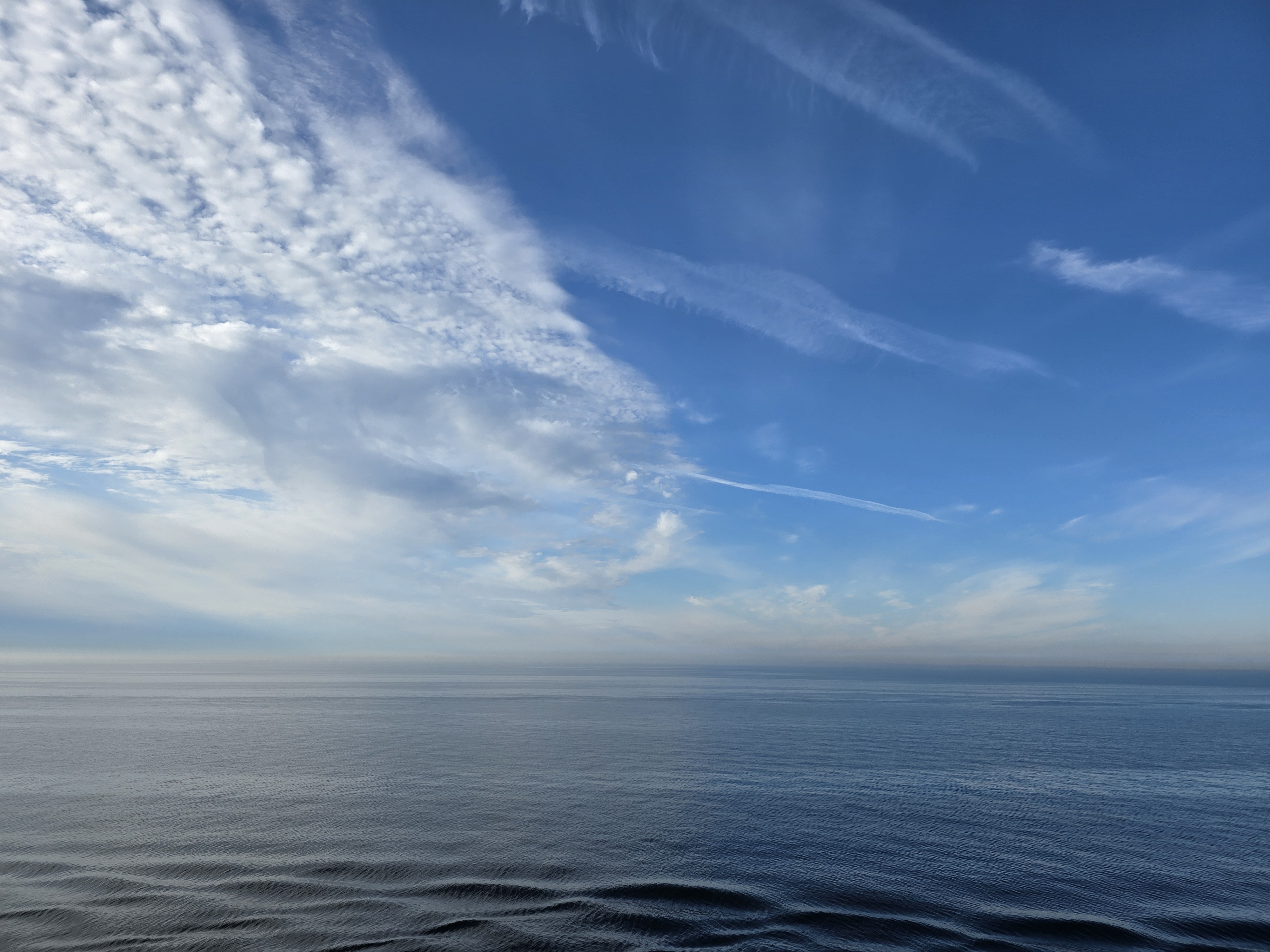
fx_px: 844
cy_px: 476
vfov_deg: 58.9
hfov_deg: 73.9
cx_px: 635
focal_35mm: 23
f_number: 1.7
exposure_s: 1/897
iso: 12
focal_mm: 6.3
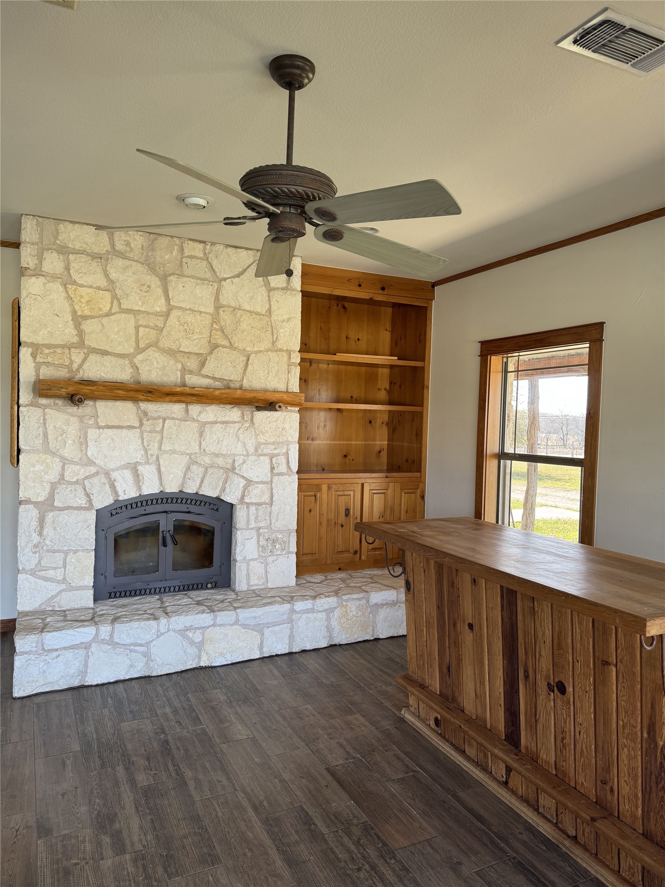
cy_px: 444
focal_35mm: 24
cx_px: 332
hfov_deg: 56.8
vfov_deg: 71.6
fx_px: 615
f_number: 1.78
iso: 80
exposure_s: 1/121
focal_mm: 6.76
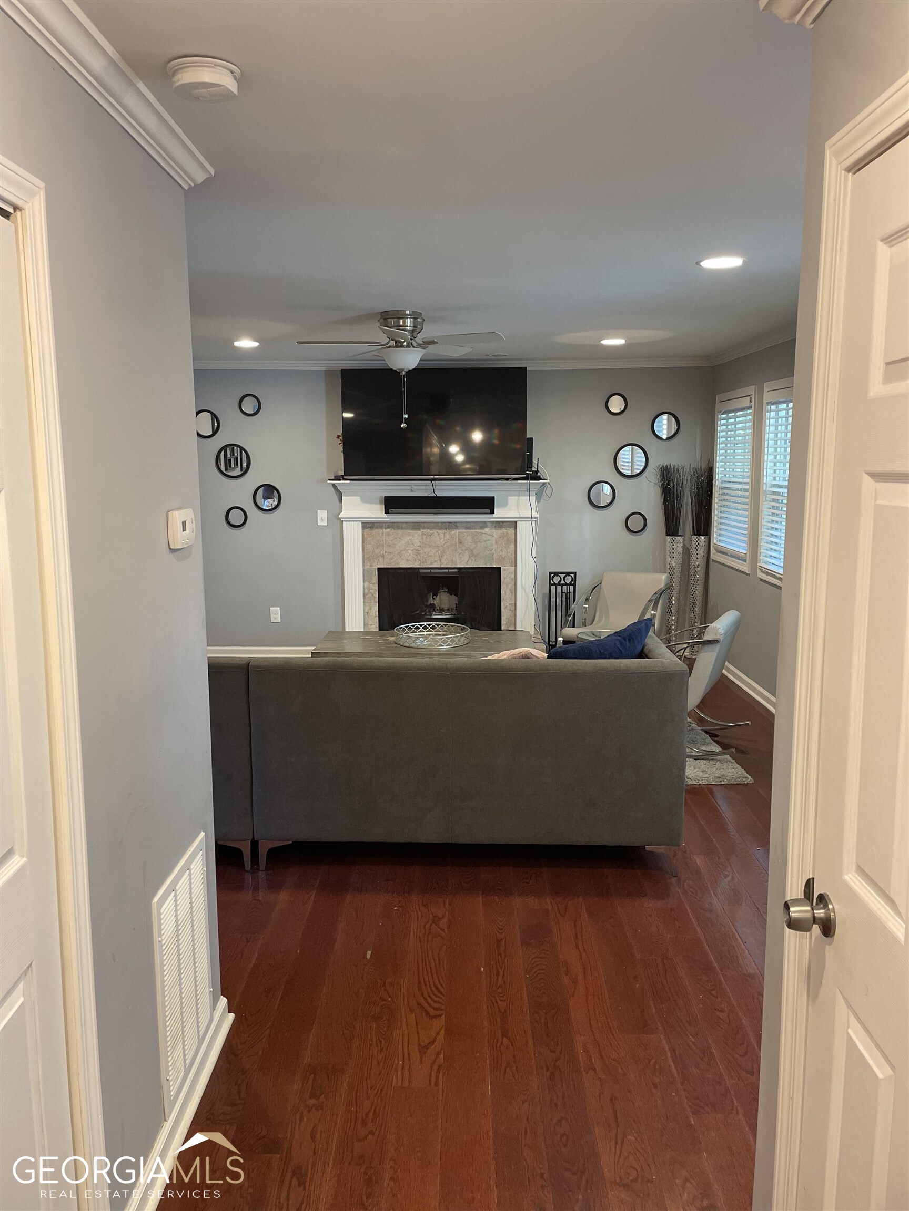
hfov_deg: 53.1
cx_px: 454
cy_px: 606
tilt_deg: -9.2
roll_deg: +1.2
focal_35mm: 26
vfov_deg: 67.3
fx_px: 910
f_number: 1.6
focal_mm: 4.2
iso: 400
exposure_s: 1/60
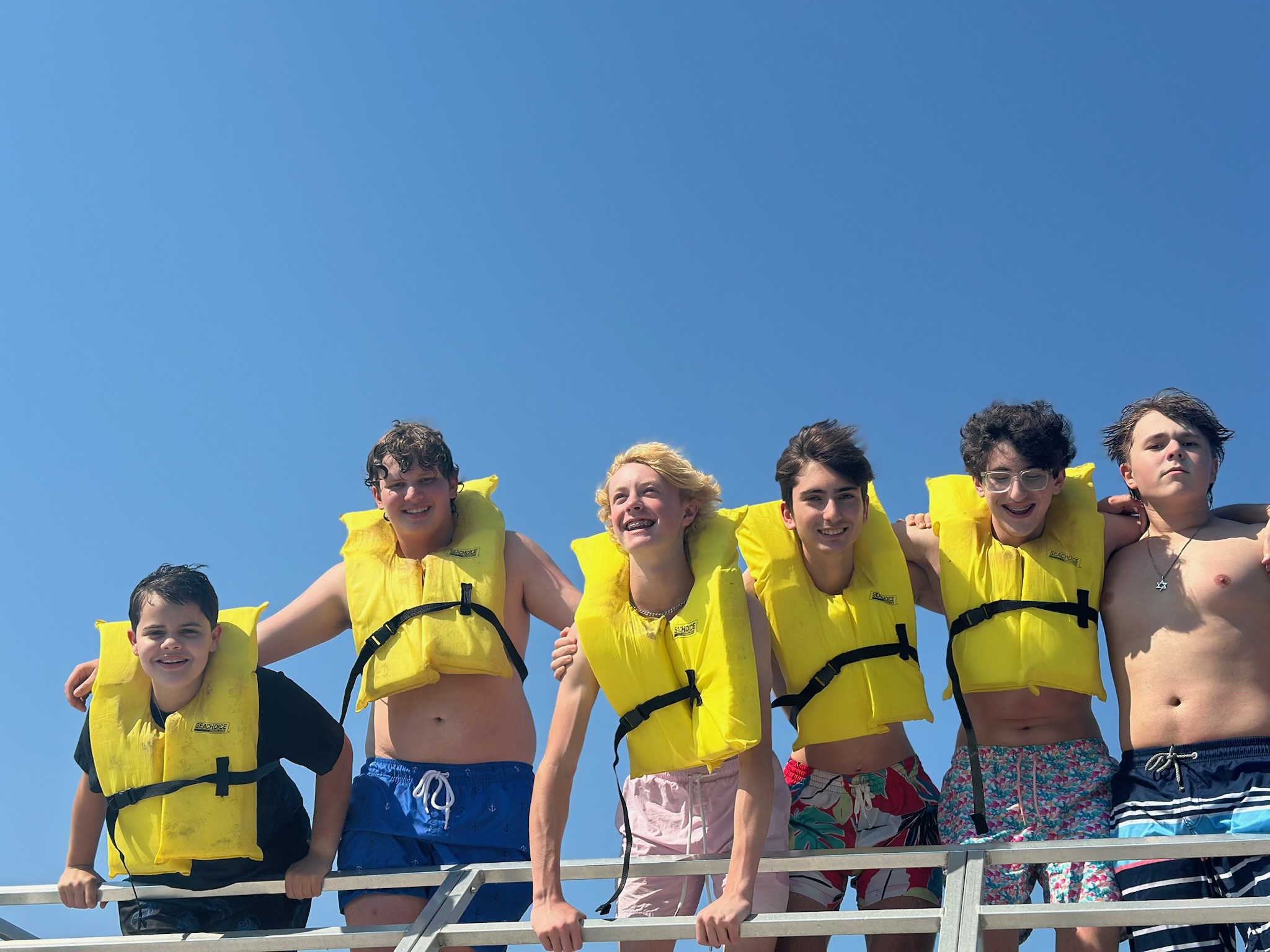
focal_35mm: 48
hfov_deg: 39.7
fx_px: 1761
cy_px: 476
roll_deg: -3.1
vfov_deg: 30.3
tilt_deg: +28.9
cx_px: 635
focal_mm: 6.86
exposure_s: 1/7092
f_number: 1.78
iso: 100
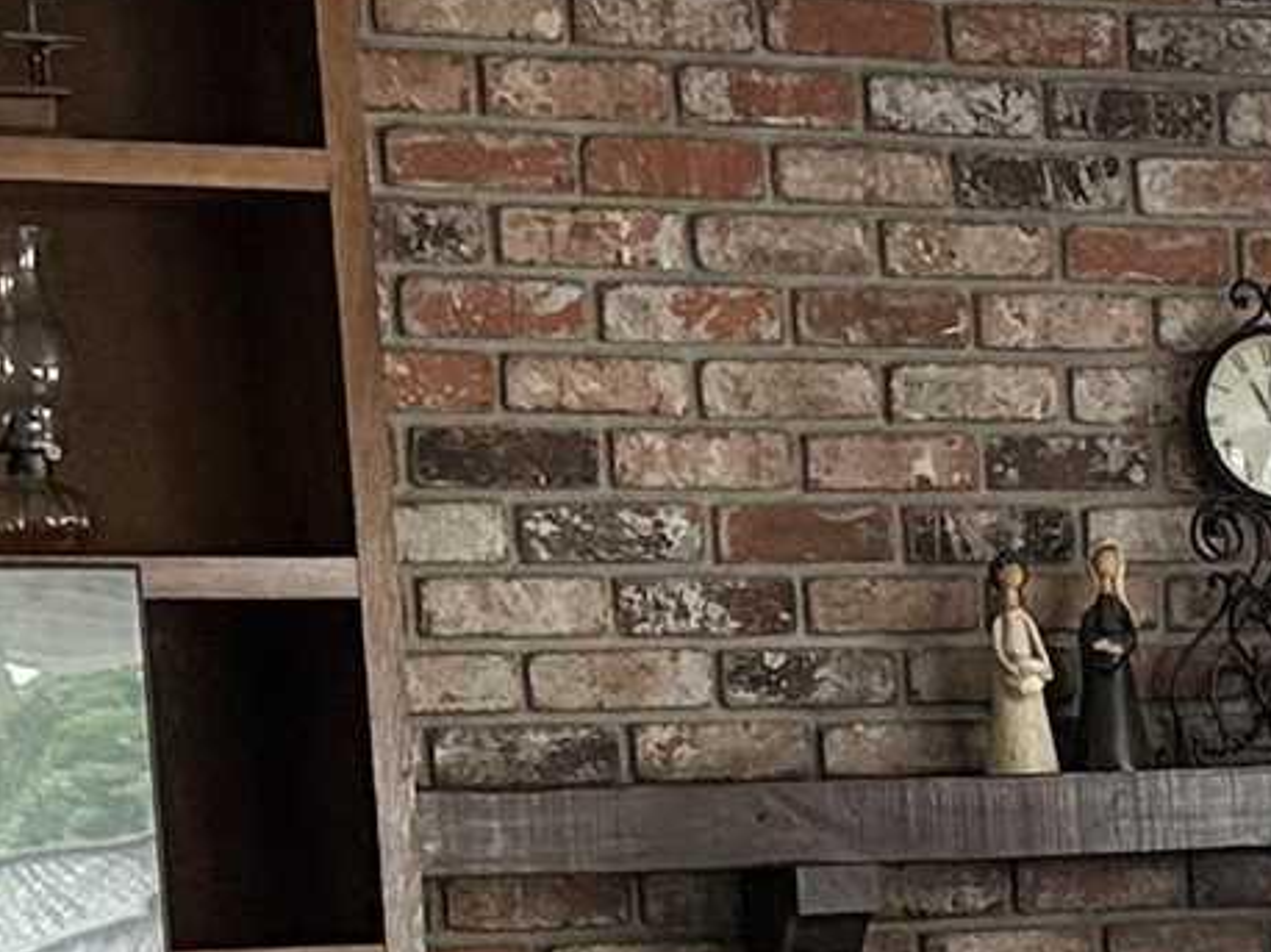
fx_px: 5908
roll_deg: +1.5
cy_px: 1338
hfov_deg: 11.8
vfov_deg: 9.0
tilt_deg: -6.5
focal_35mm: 161
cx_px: 1795
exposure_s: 1/60
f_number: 1.78
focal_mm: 6.86
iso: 125
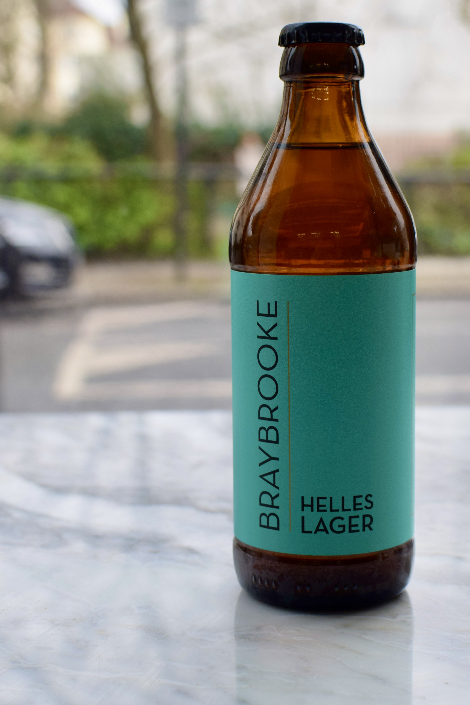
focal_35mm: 66
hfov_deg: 20.7
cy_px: 348
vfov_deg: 30.7
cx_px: 273
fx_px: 1285
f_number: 6.3
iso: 400
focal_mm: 35
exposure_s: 1/160
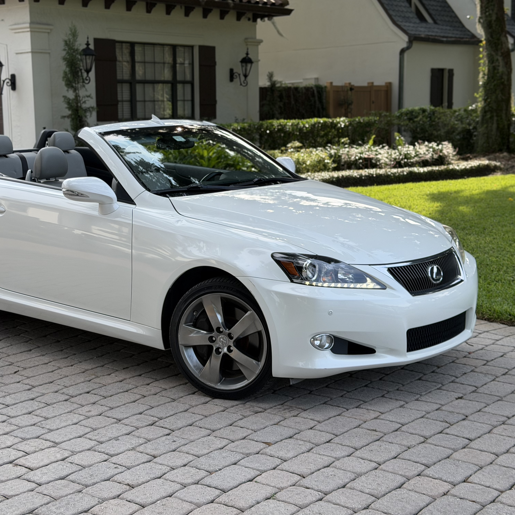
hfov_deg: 29.9
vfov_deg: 30.0
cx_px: 179
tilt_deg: -8.6
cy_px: 256
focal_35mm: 57
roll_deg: +1.3
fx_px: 959
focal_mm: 6.76
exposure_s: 1/1307
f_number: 1.78
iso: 64
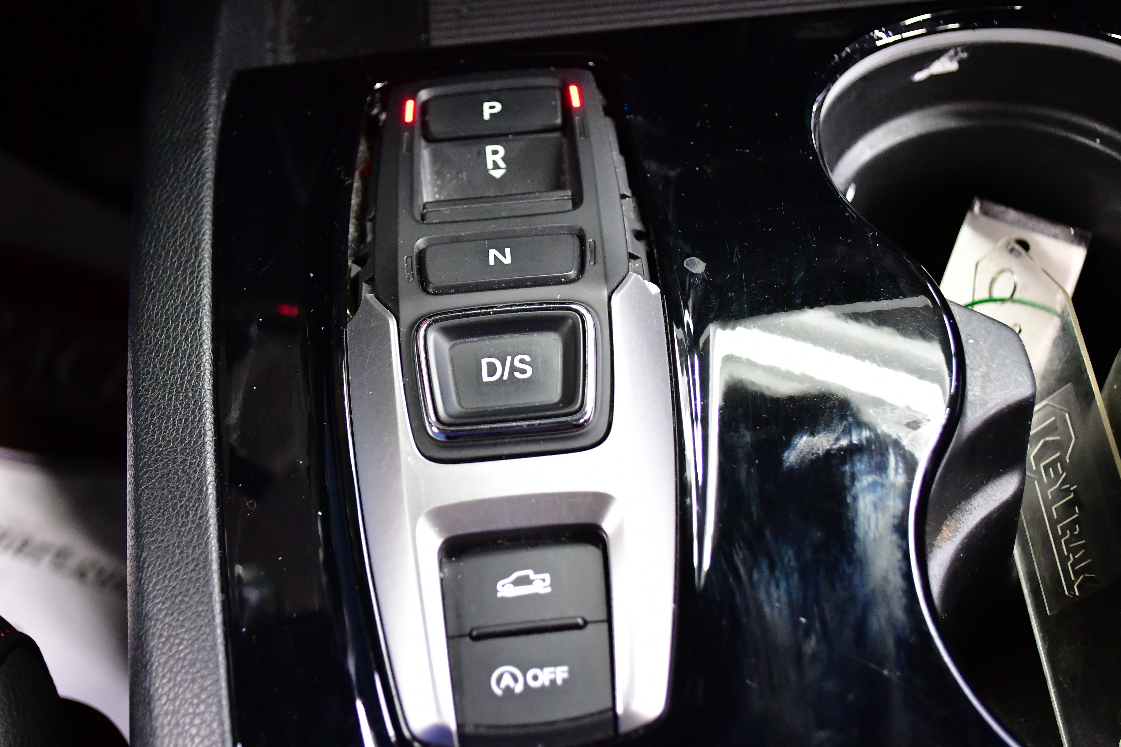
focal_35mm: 48
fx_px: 1495
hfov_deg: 41.1
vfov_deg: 28.1
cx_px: 560
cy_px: 374
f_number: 4.8
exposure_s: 1/40
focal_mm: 32
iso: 5000
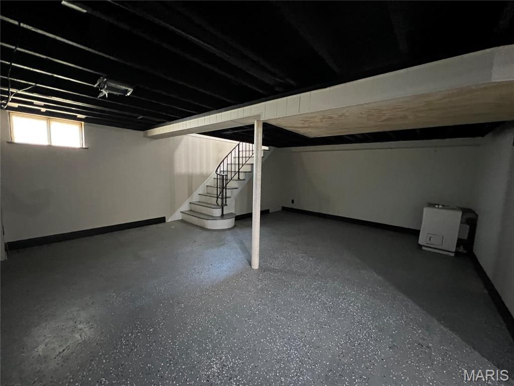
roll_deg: -2.2
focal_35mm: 13
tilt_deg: -5.8
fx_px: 193
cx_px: 257
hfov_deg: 106.2
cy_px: 193
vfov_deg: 89.9
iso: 1000
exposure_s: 1/30
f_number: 1.8
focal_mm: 1.57
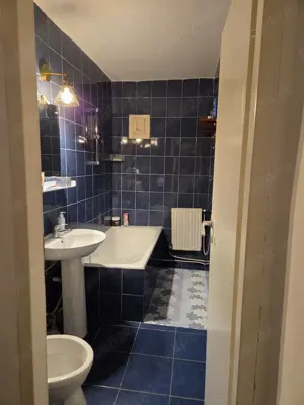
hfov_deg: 58.9
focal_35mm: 23
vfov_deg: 73.9
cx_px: 152
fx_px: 269
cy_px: 202
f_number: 1.8
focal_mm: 5.4
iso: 640
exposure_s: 1/100
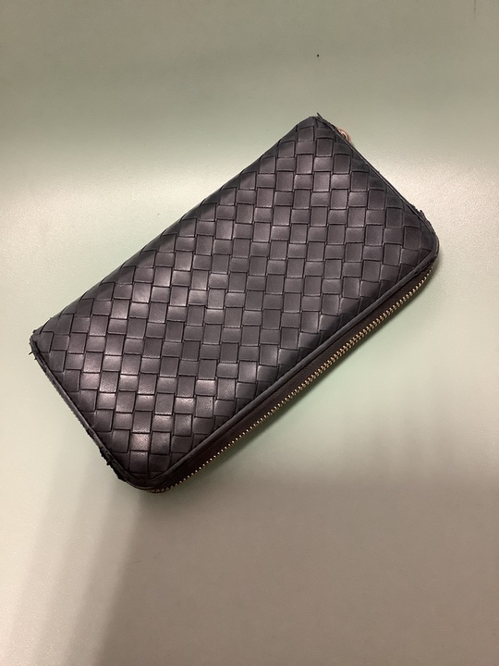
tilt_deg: -69.8
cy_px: 333
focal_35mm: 31
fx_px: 596
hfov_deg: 45.4
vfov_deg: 58.4
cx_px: 250
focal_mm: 3.3
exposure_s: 1/60
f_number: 2.4
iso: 320
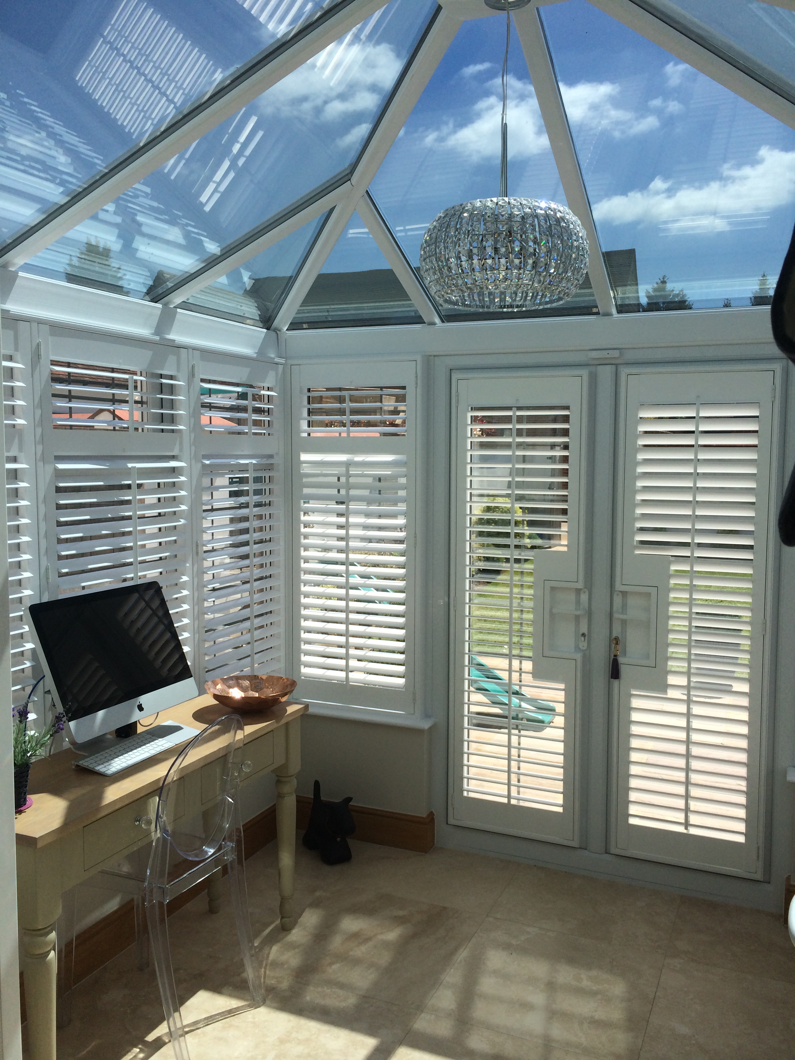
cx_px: 398
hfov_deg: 46.8
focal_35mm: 30
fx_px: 919
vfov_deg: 60.0
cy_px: 530
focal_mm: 4.12
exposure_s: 1/2283
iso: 40
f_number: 2.2
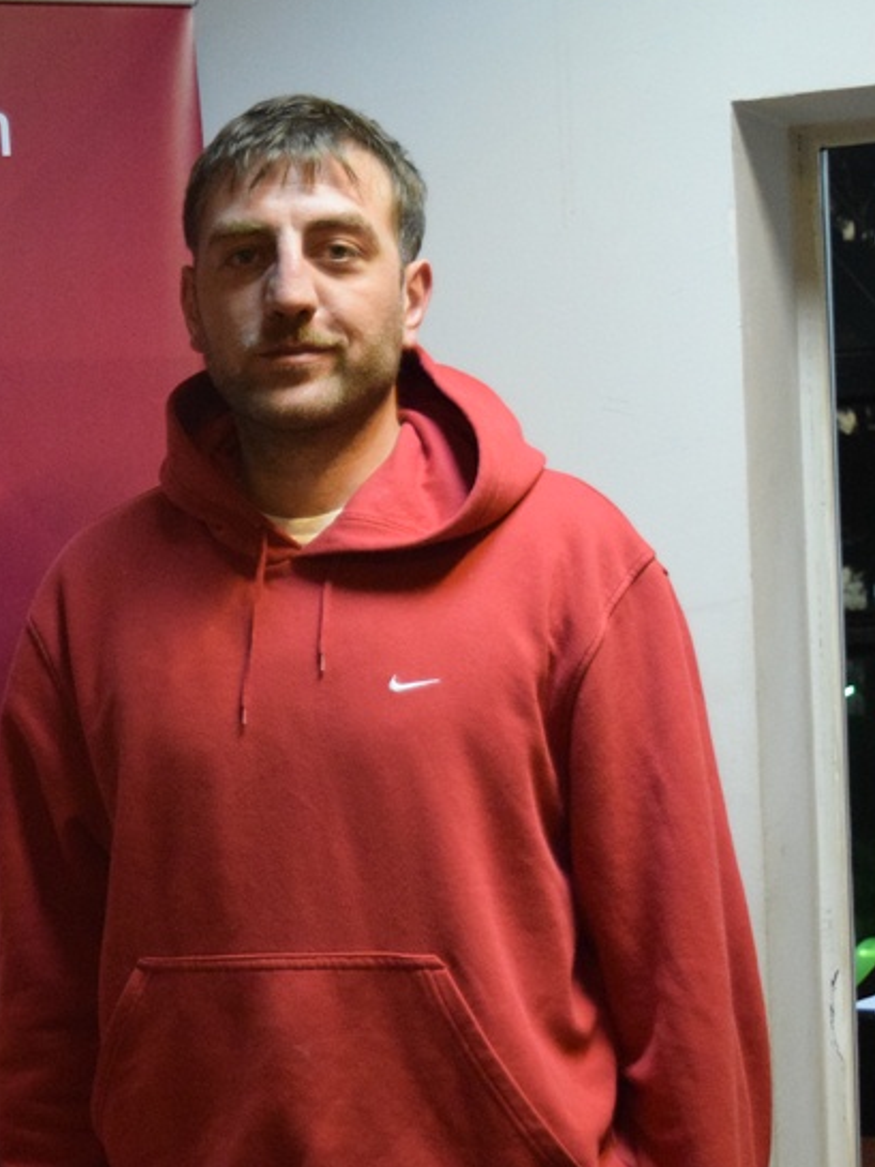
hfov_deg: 15.0
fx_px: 3197
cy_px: 665
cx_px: -218
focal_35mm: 95
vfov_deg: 20.7
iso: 4500
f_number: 4.5
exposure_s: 1/60
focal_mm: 35
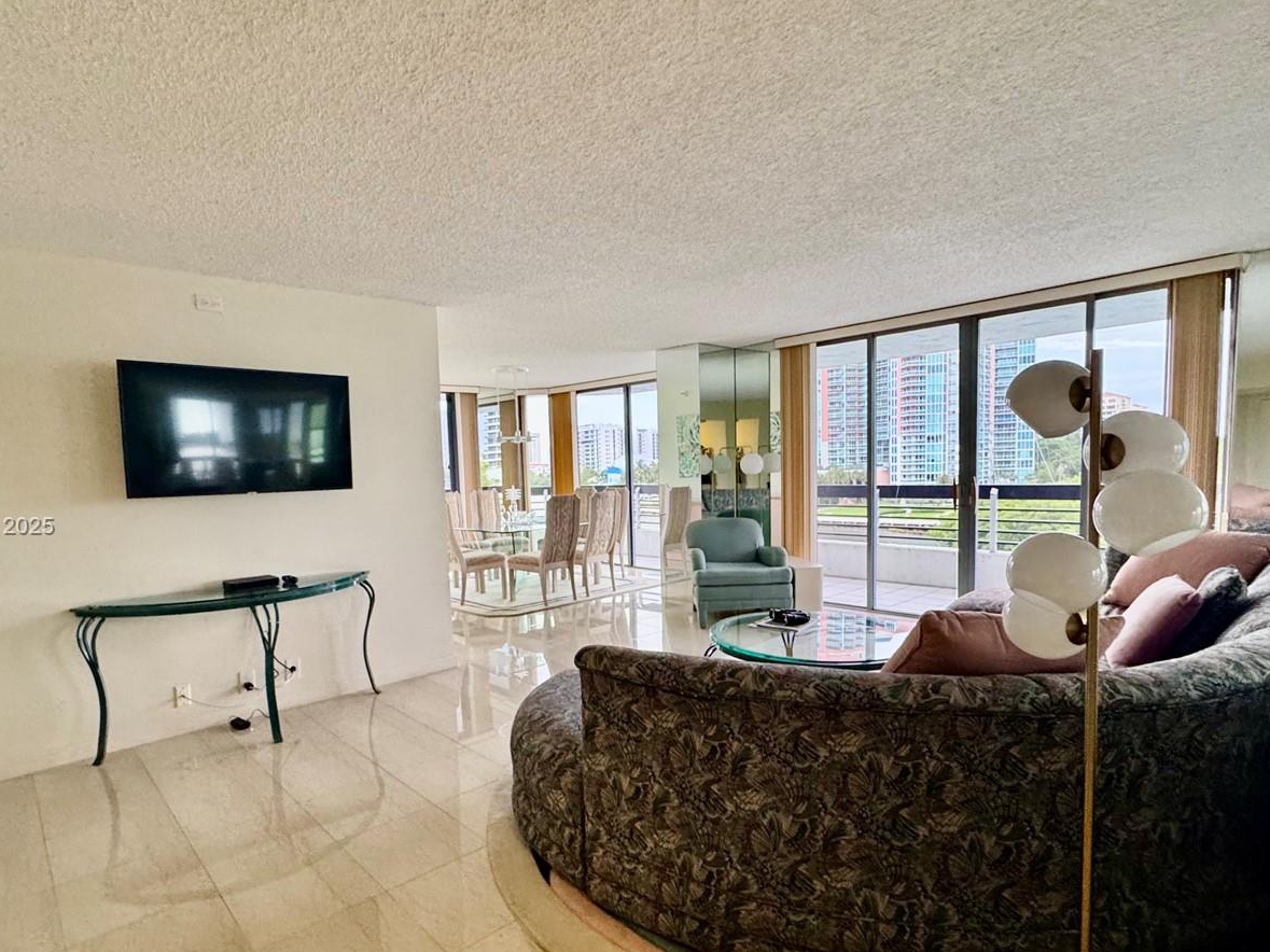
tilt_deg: -4.0
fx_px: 697
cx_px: 571
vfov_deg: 68.5
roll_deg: +3.3
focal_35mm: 19
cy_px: 528
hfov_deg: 84.4
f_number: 2.2
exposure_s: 1/120
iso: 320
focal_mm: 2.22
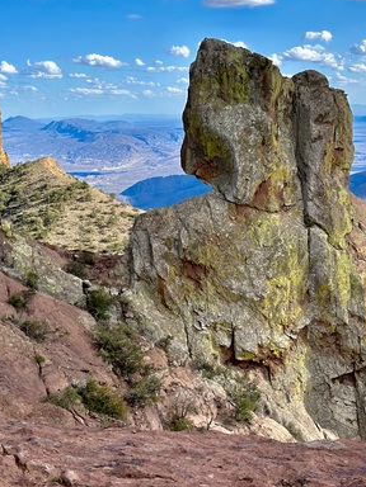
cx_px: 238
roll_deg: +0.5
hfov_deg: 22.5
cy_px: 209
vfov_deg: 29.8
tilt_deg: -6.3
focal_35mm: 65
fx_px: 916
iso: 100
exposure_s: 1/5000
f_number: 1.78
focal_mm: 6.86
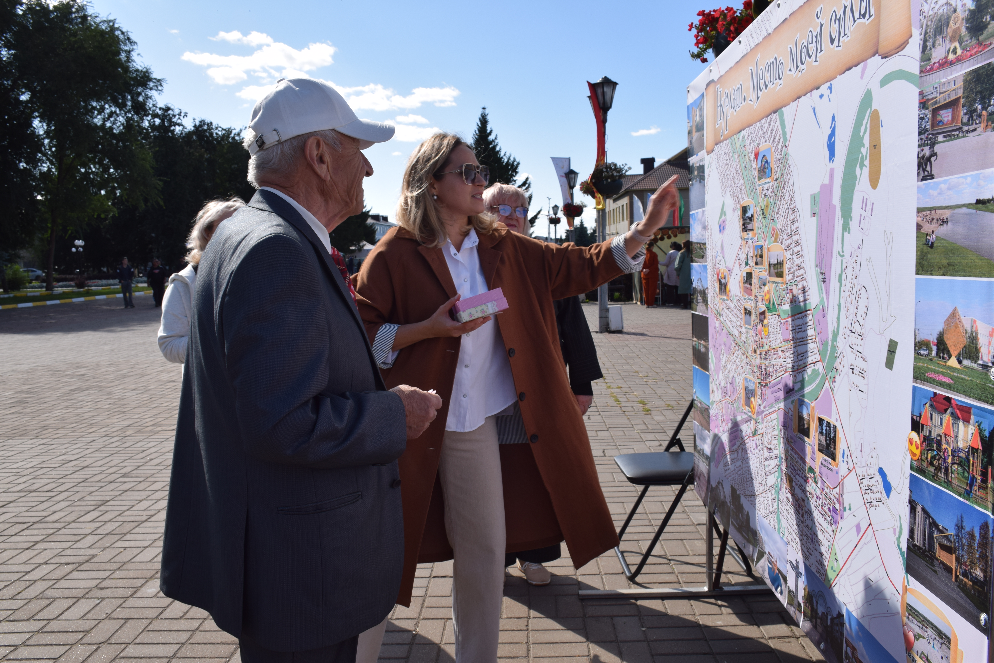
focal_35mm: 30
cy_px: 332
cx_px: 497
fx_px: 828
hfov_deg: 61.9
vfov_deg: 43.6
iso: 100
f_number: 10
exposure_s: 1/200
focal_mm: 20
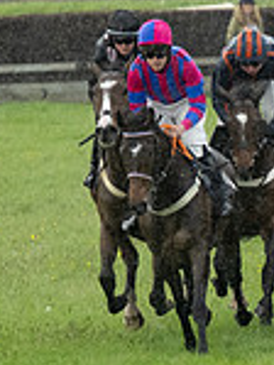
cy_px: 218
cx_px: 262
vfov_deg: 1.7
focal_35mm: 1177
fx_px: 12404
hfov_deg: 1.3
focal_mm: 210
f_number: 4
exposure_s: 1/1000
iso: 2000
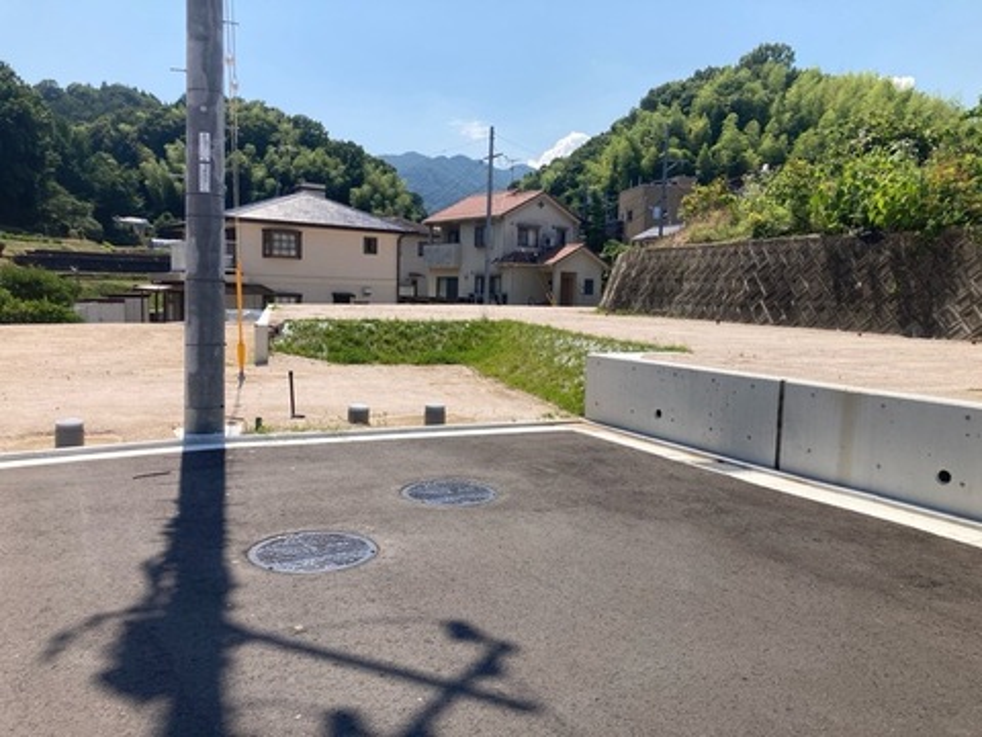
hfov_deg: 63.4
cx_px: 491
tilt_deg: -4.7
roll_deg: -2.2
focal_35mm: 28
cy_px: 368
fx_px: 794
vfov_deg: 49.7
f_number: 1.8
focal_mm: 3.99
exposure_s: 1/2667
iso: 20
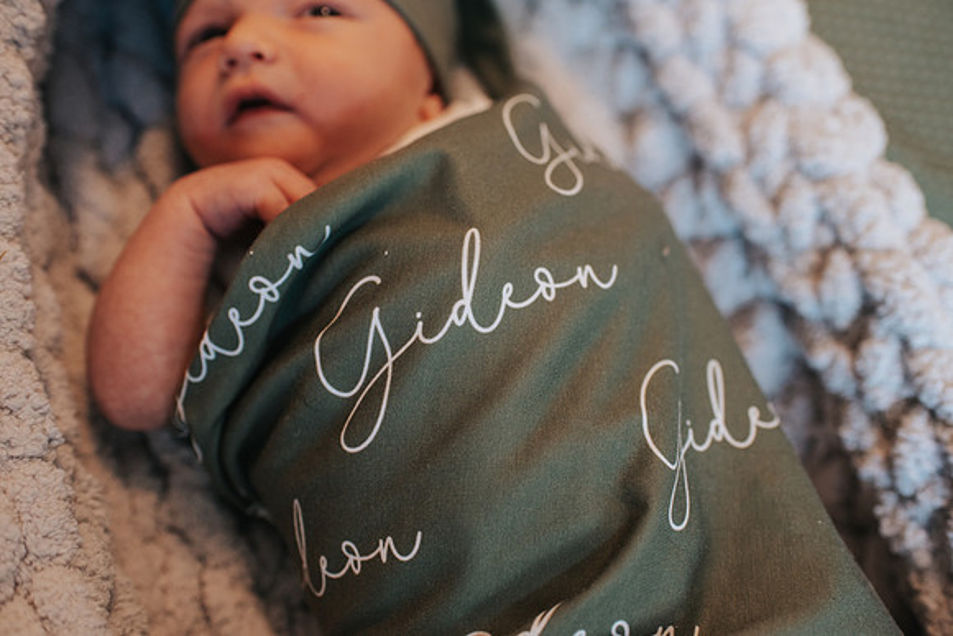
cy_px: 318
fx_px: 927
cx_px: 476
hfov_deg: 54.4
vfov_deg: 37.9
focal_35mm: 35
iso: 1000
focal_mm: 35
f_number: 2.8
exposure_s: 1/250
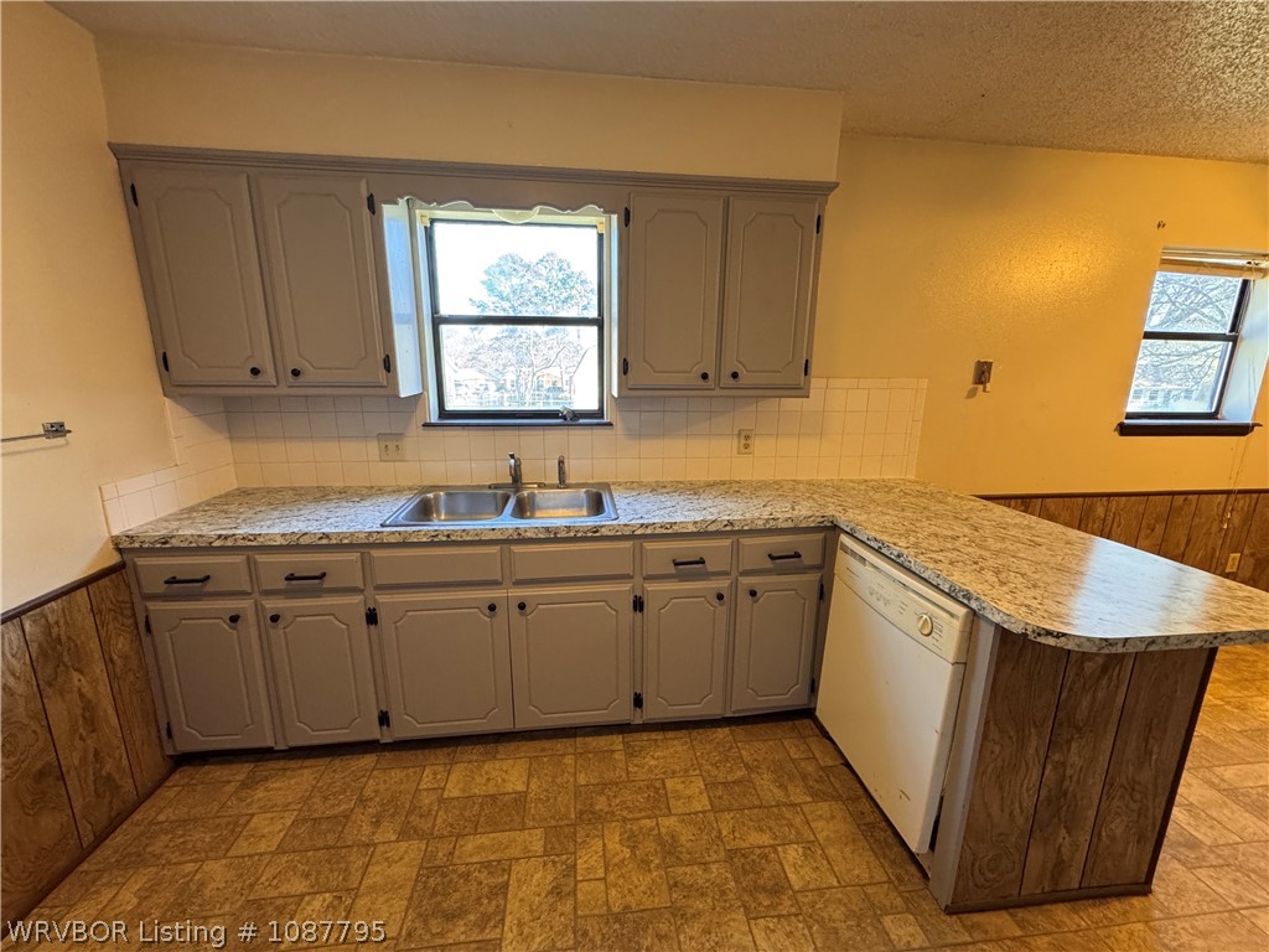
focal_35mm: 14
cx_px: 634
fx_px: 513
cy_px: 476
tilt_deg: -13.2
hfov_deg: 102.1
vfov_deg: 85.7
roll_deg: -0.4
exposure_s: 1/120
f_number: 2.2
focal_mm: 2.22
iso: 320
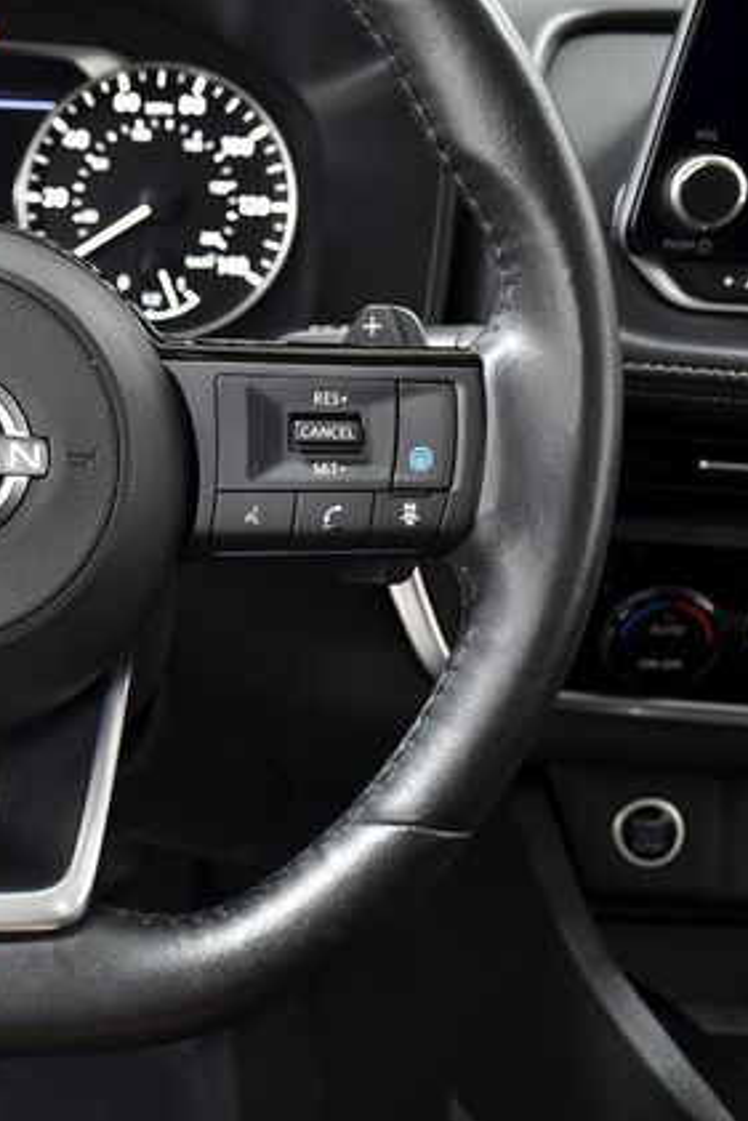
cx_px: -75
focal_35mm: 73
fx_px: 2273
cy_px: 560
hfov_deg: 18.0
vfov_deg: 27.7
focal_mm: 32
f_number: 4
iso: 1250
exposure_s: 1/80
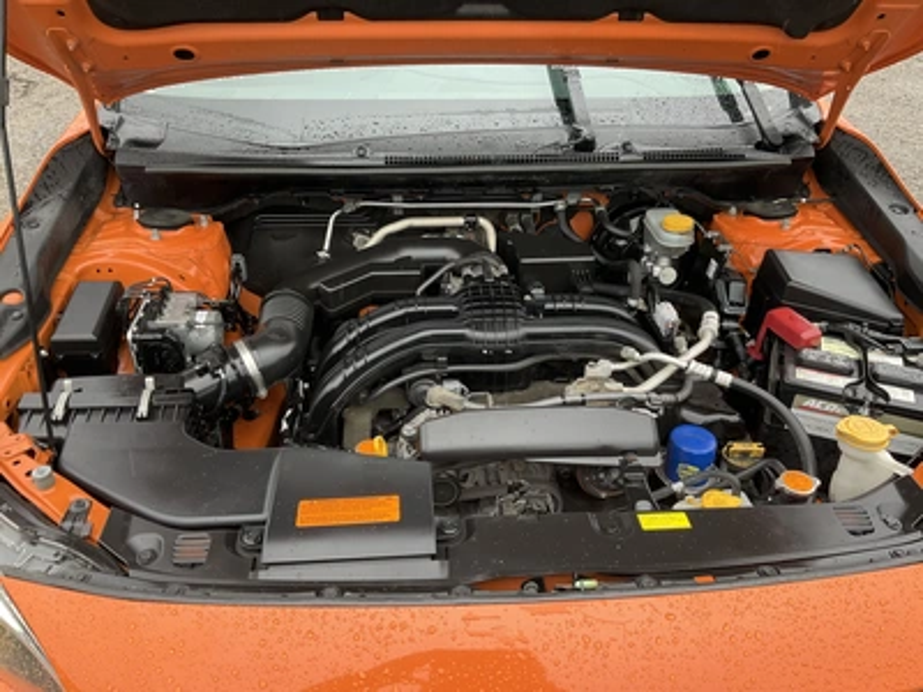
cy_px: 346
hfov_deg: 61.7
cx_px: 462
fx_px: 773
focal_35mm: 29
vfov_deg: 48.2
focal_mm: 3
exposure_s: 1/122
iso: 40
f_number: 1.8
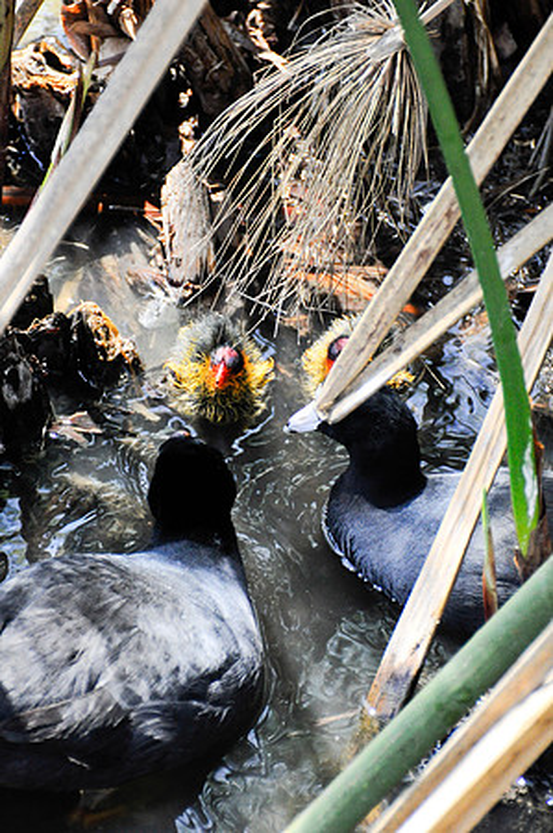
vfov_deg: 9.2
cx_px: 276
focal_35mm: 225
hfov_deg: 6.1
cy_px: 416
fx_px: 5196
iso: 1600
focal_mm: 150
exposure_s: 1/1000
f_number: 6.3
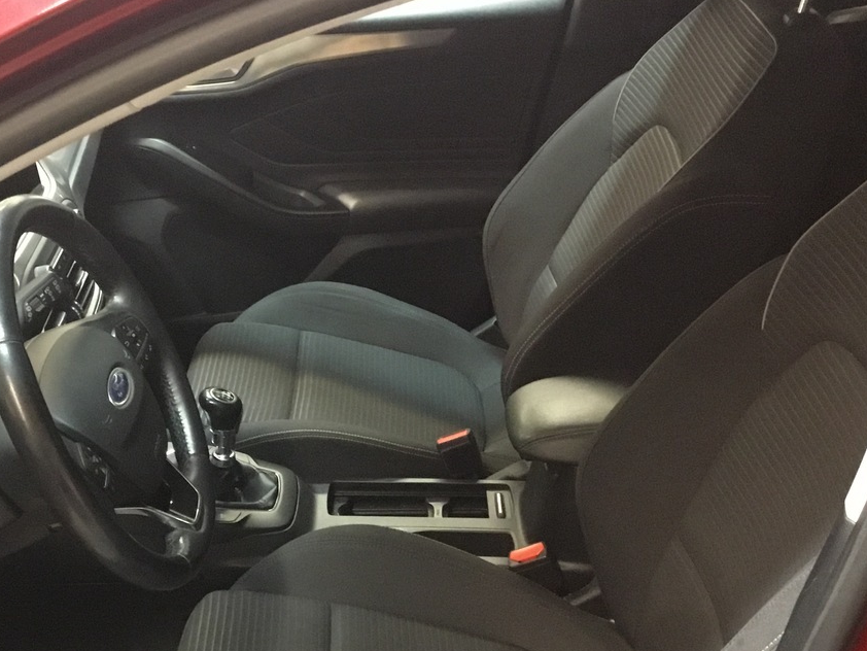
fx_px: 1328
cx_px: 285
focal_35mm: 53
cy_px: 496
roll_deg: +4.6
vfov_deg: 27.1
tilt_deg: -33.0
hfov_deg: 35.8
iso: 320
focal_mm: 3.3
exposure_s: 1/17
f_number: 2.4
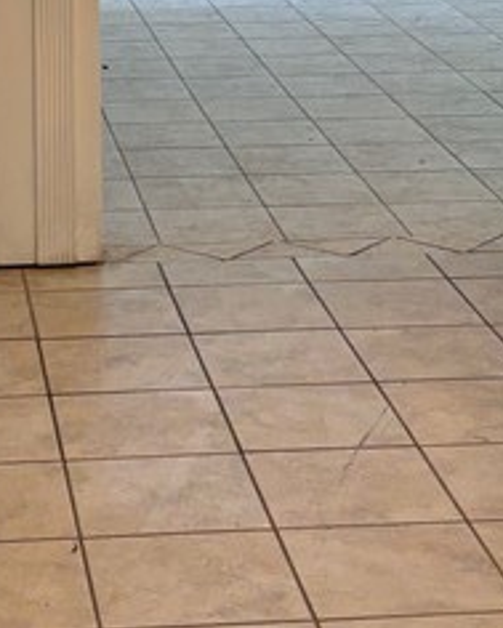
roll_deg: -0.1
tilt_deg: -8.1
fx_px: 2046
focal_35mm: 110
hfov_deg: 13.9
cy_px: -8
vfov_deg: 17.0
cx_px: 51
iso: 100
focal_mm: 5.96
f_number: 1.6
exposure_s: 1/120
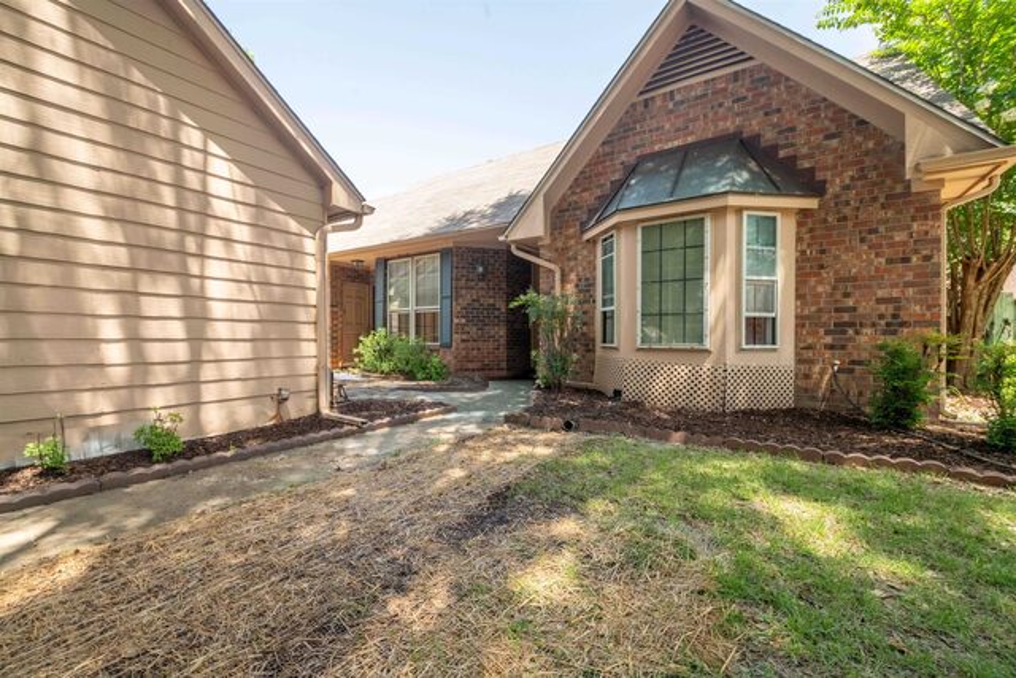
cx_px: 508
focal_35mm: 15
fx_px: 423
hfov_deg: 100.4
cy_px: 339
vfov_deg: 77.4
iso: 400
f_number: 11
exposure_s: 1/250
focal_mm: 15
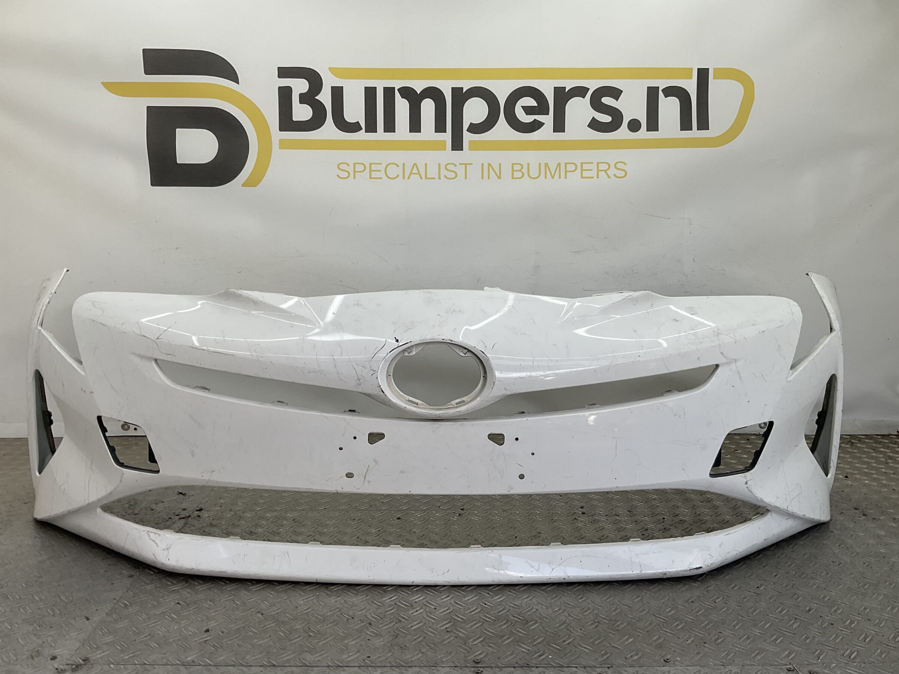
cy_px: 343
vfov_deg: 45.4
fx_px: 805
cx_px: 447
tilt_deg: -8.6
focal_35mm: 31
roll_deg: -1.4
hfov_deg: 58.4
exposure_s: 1/259
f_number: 1.8
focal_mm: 3
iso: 16
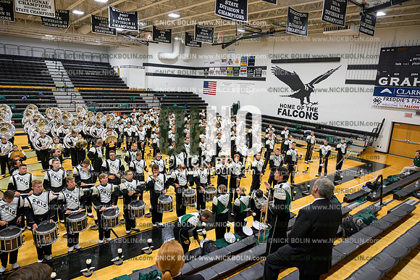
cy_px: 140
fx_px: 280
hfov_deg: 73.8
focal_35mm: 24
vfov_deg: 53.1
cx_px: 210
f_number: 4.5
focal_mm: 24
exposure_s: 1/50
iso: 800
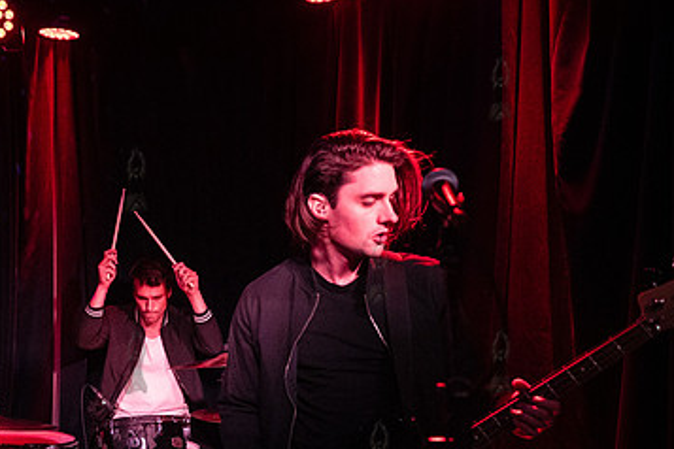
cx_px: 134
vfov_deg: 33.2
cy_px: 360
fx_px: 730
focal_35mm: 39
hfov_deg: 46.9
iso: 12800
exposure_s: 1/250
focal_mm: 24
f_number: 3.5
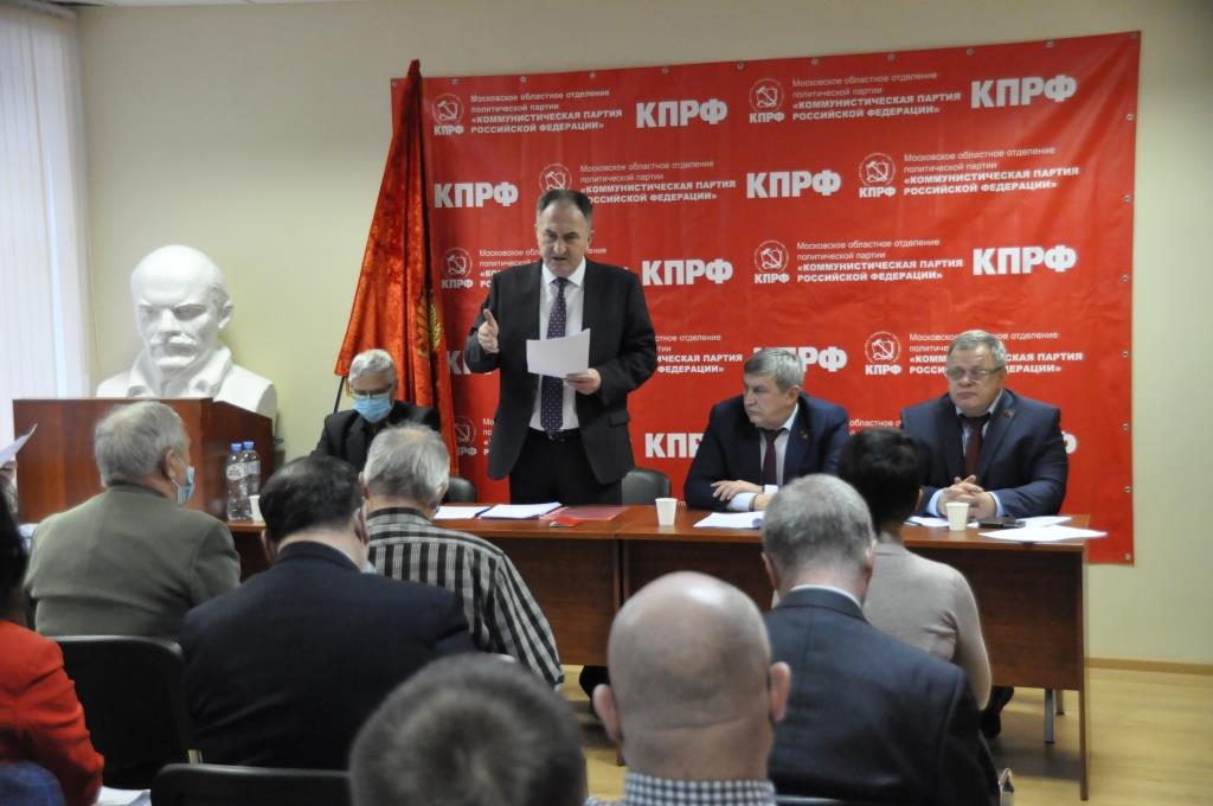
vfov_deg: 23.7
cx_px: 606
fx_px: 1918
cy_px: 403
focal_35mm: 57
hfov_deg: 35.1
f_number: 4.5
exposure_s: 1/80
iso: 3200
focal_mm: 38
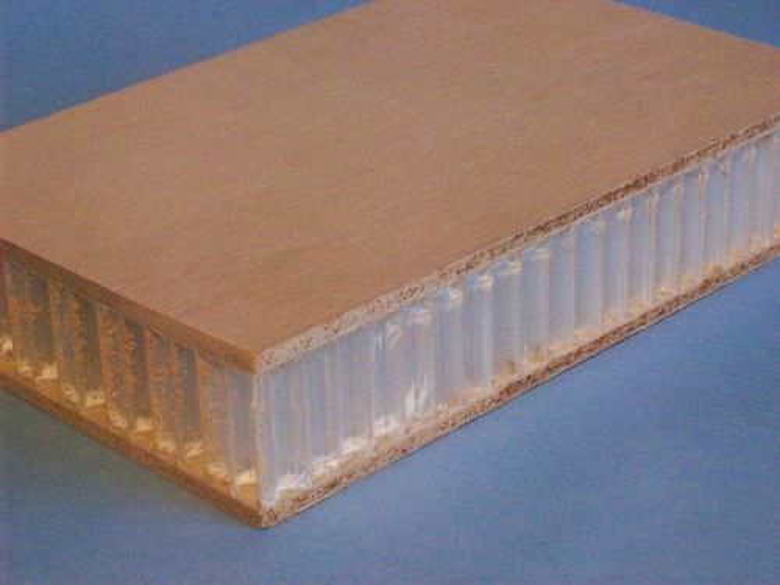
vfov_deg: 13.7
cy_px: 292
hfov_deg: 18.2
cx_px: 390
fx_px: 2434
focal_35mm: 108
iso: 710
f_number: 4.8
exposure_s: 1/257
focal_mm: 18
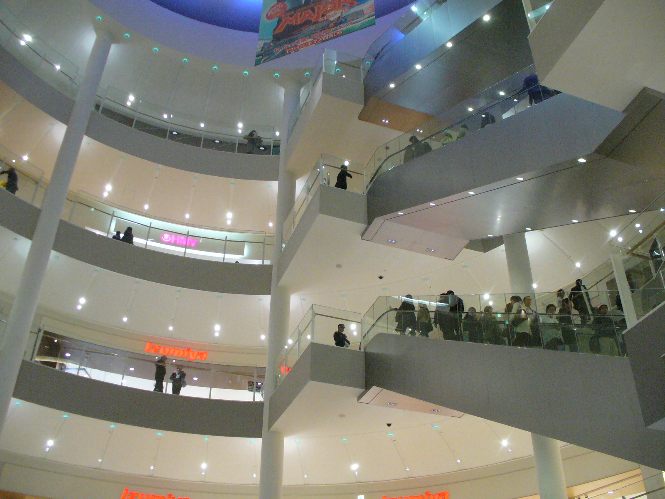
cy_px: 250
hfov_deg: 50.1
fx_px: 711
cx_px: 332
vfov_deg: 38.7
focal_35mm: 37
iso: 400
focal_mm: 6.1
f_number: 2.8
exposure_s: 1/100
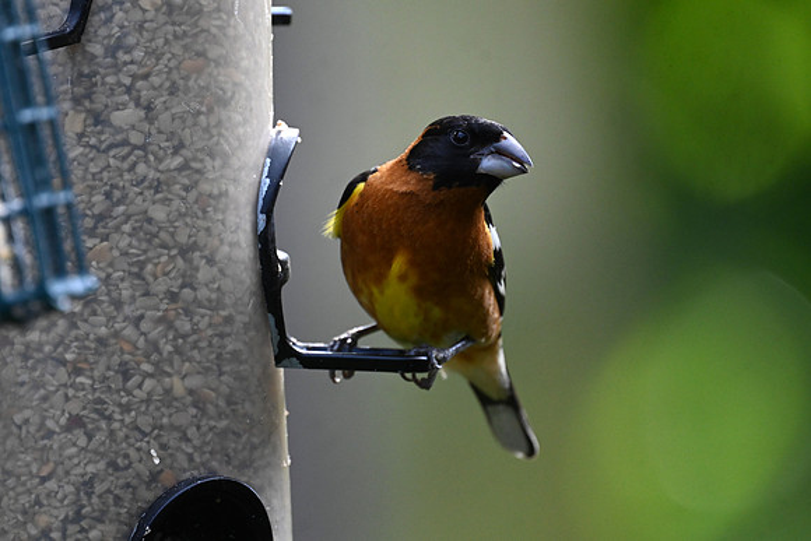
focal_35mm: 800
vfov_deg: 1.7
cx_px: 406
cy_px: 270
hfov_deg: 2.6
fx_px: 18026
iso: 1800
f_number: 6.3
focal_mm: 800
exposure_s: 1/800
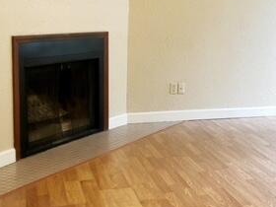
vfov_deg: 22.9
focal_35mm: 64
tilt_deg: -7.5
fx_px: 510
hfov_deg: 29.1
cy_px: 79
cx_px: 244
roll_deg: -2.1
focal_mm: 4
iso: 100
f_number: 1.8
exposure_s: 1/15
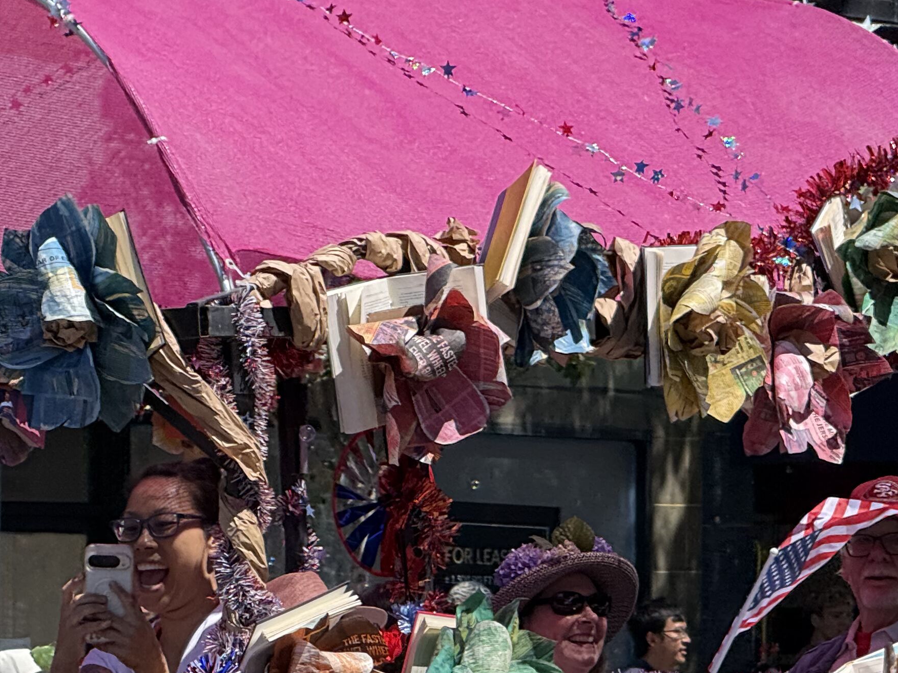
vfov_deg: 5.4
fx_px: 7160
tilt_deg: +0.1
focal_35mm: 276
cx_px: 310
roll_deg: -0.4
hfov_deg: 7.2
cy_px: 740
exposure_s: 1/1294
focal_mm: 15.66
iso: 64
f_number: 2.8
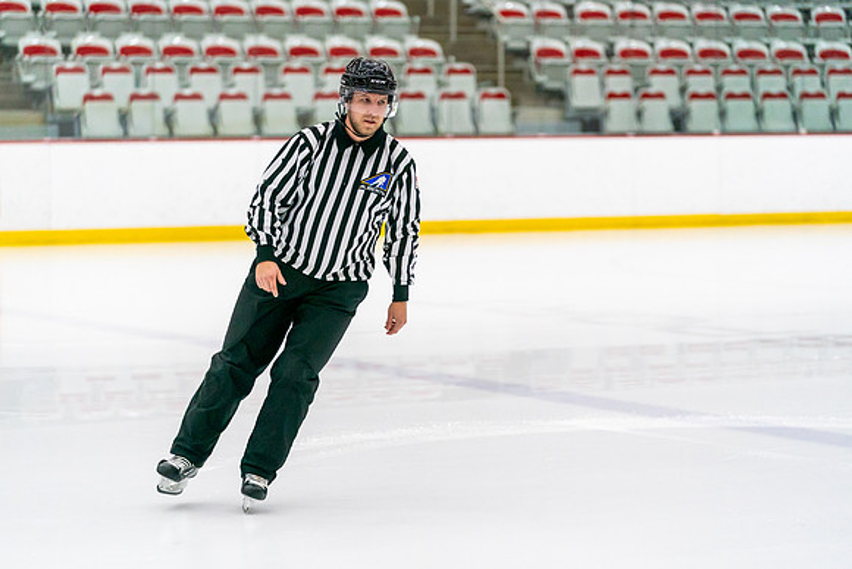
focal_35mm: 129
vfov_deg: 10.6
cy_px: 305
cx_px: 426
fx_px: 3052
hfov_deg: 15.9
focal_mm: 118
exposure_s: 1/1250
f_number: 2.8
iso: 3200
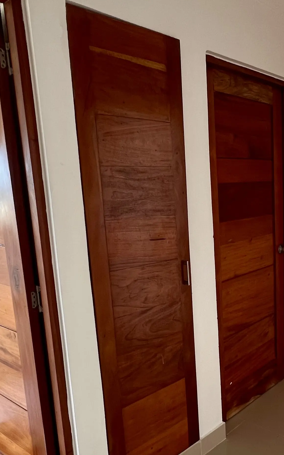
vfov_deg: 62.6
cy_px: 262
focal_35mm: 30
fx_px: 371
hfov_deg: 40.3
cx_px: 223
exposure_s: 1/99
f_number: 1.8
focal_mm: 1.57
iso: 160
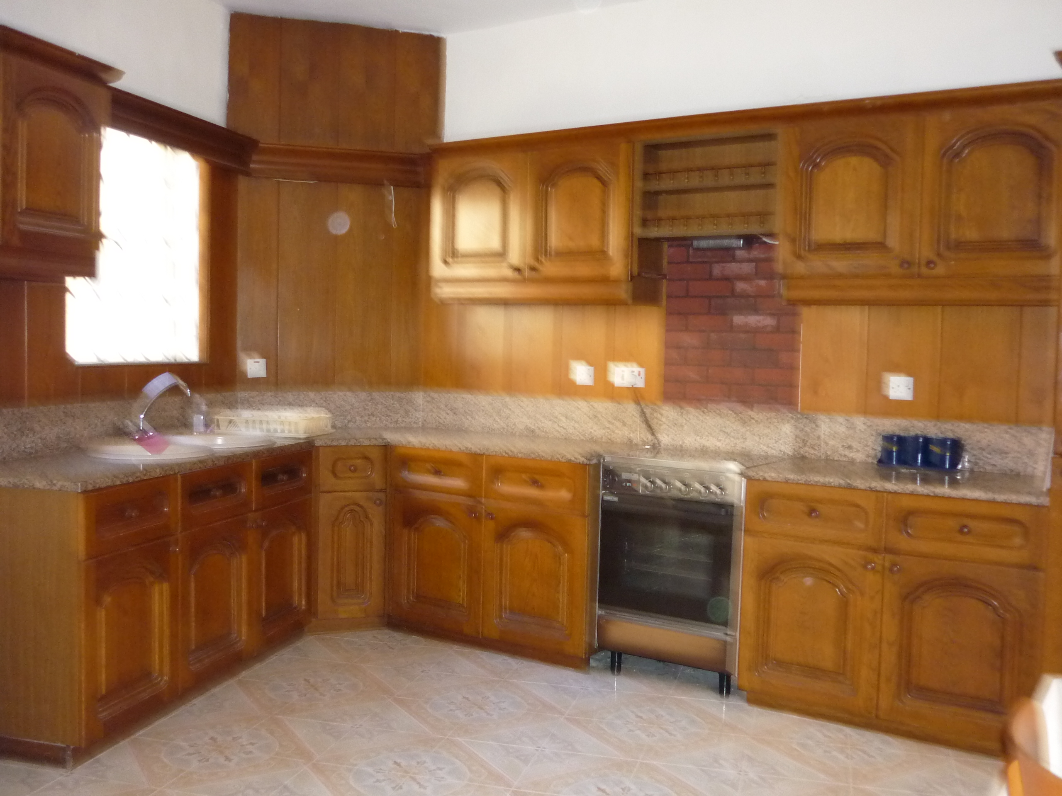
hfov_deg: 55.4
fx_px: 1012
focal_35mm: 33
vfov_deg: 42.9
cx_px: 531
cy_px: 398
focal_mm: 5.5
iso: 400
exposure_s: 1/30
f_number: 2.8
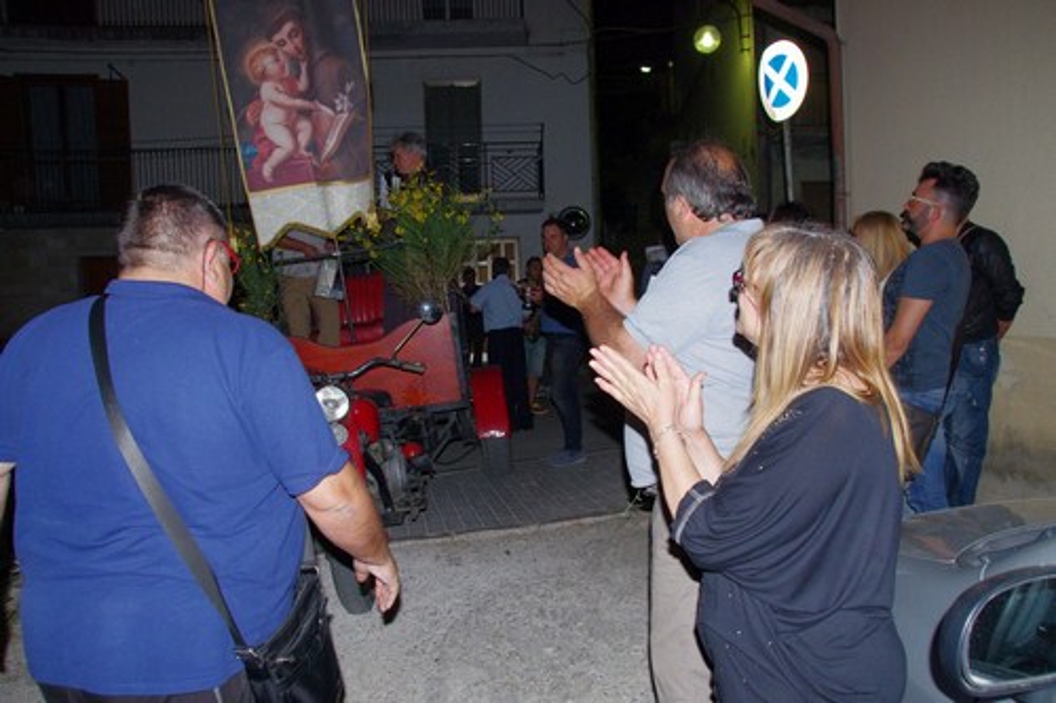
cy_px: 352
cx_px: 528
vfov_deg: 47.9
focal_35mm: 27
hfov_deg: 67.4
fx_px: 792
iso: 1600
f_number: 6.3
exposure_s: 1/60
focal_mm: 18
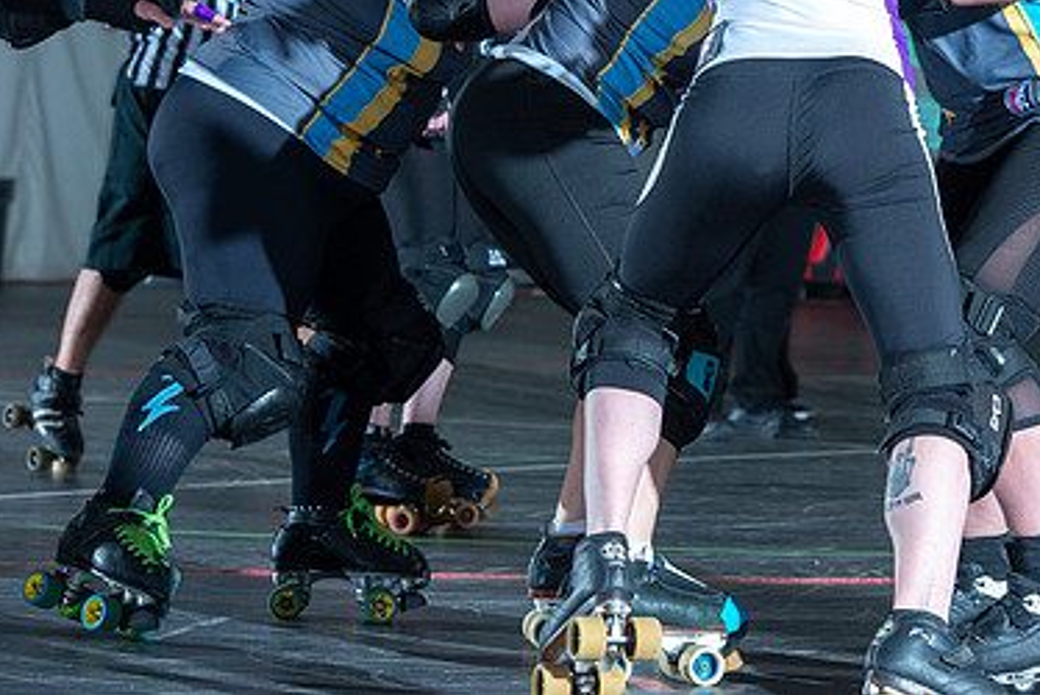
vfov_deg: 7.3
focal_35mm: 189
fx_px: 5464
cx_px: 787
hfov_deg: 10.8
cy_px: 160
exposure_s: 1/160
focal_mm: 122
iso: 800
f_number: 8
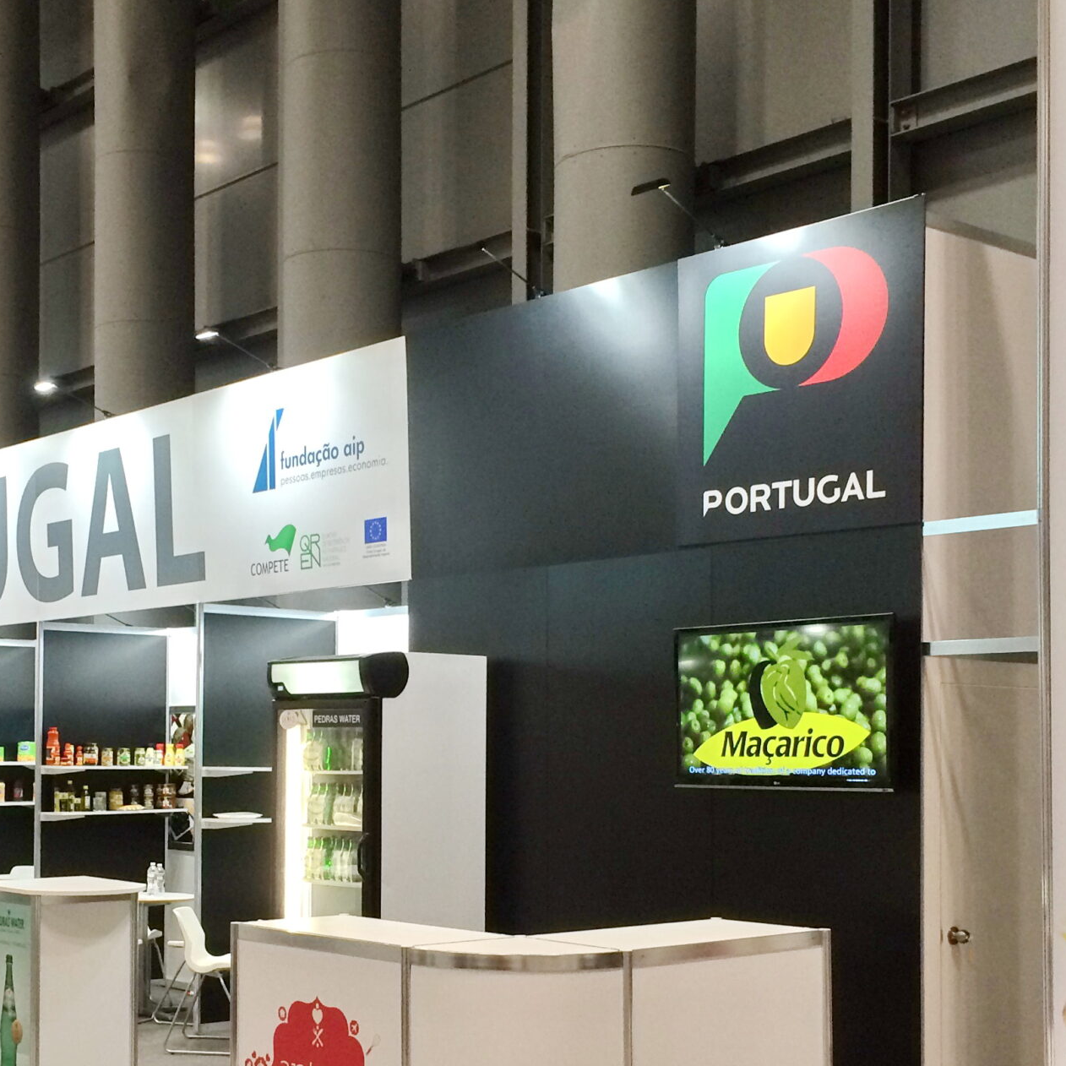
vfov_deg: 32.5
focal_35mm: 52
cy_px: 708
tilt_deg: +0.0
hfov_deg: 32.6
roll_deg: +0.5
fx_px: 1812
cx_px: 374
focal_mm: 4.15
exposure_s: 1/30
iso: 64
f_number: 2.2
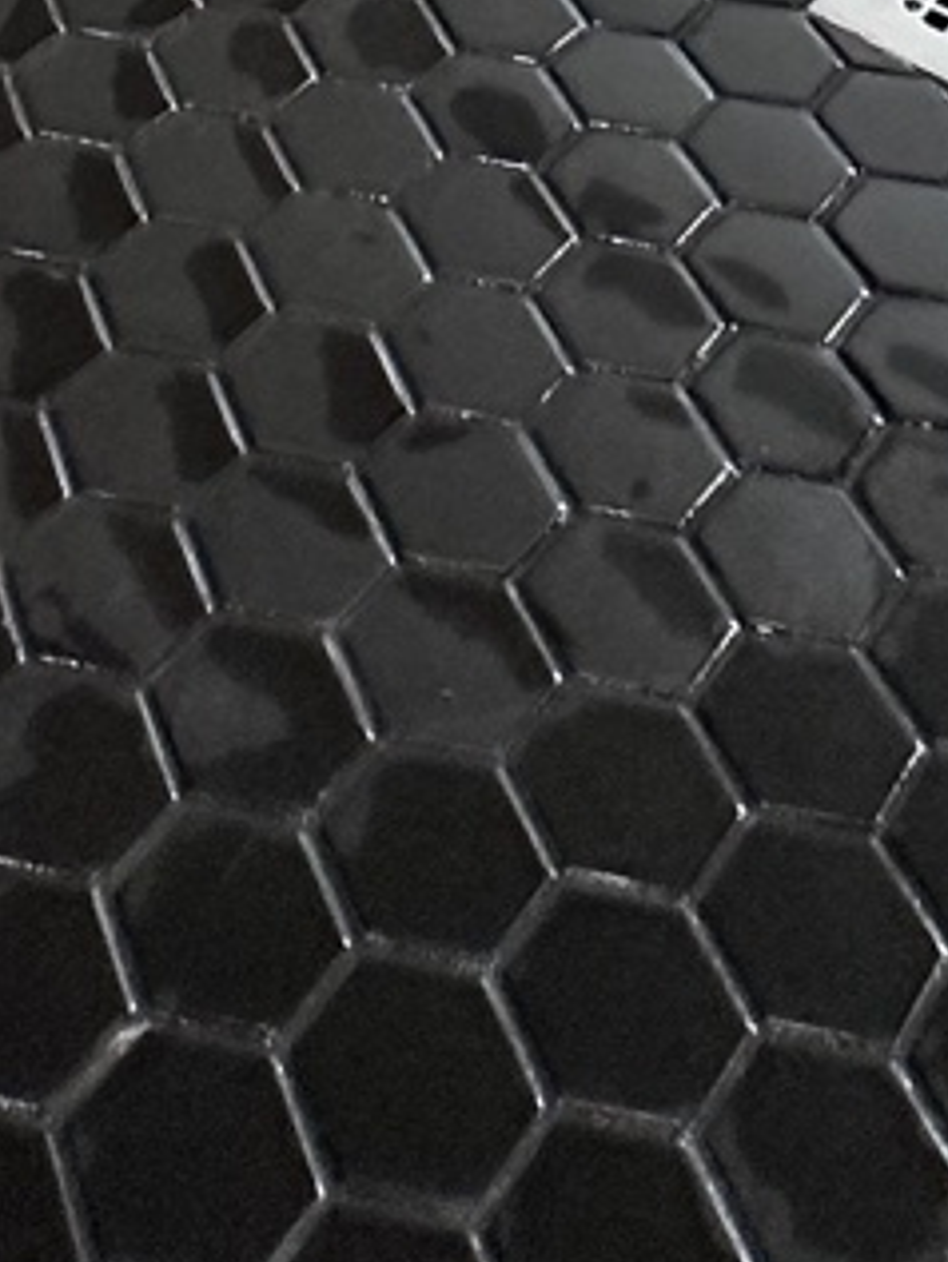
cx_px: 191
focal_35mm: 71
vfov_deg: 14.7
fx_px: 2591
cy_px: -1855
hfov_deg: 20.5
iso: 160
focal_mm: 2.22
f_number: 2.2
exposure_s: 1/60
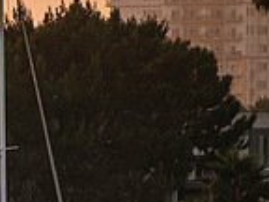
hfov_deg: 1.6
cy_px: 353
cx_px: -198
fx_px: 9488
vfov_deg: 1.2
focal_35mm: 1221
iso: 800
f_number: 6.3
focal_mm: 210
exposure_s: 1/125
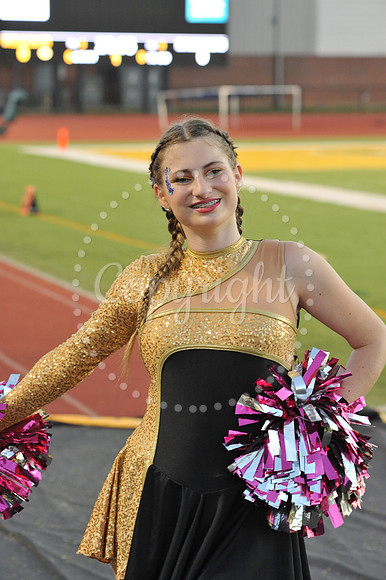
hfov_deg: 13.0
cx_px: 193
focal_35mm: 105
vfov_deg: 19.5
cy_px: 290
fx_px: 1691
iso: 2500
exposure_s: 1/125
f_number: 6.3
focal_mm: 105
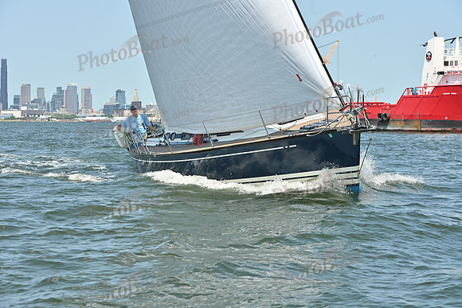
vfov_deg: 13.4
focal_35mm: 102
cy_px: 154
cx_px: 231
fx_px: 1309
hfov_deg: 20.0
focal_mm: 102
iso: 320
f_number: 8
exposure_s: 1/1250
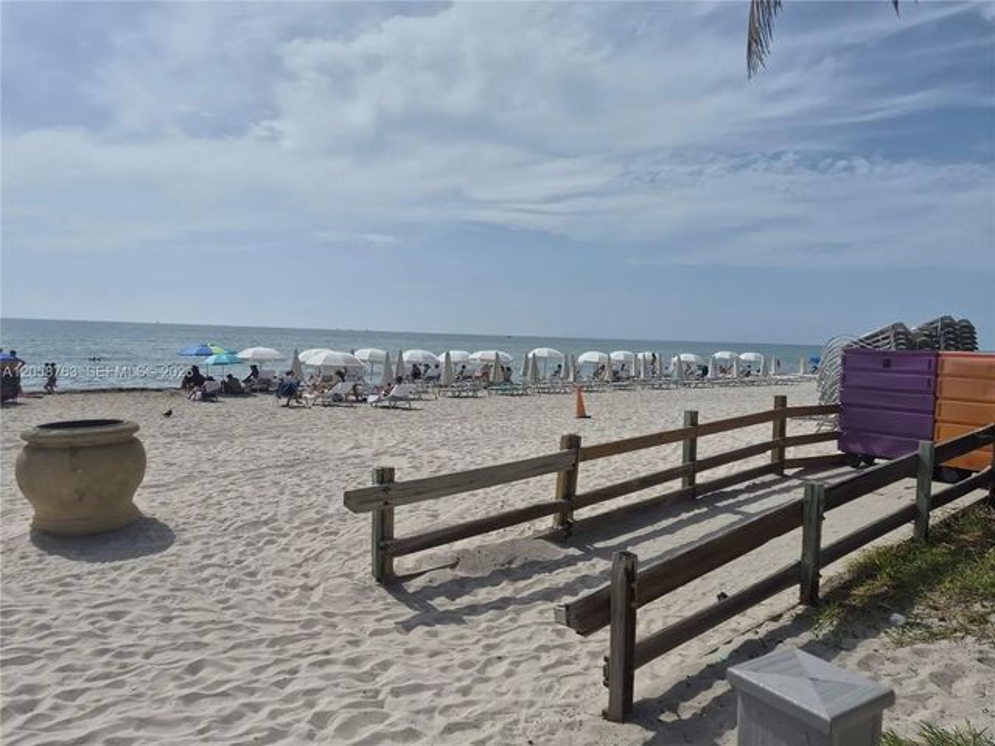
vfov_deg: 58.9
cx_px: 498
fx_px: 661
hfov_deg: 73.9
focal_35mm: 23
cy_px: 373
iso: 50
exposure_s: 1/7696
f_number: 1.8
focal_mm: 5.4
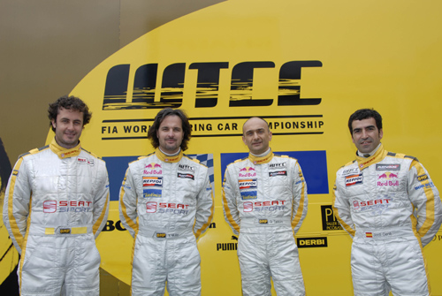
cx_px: 221
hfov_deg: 53.1
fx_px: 443
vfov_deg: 37.0
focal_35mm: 36
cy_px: 148
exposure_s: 1/125
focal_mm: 24
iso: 125
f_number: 7.1
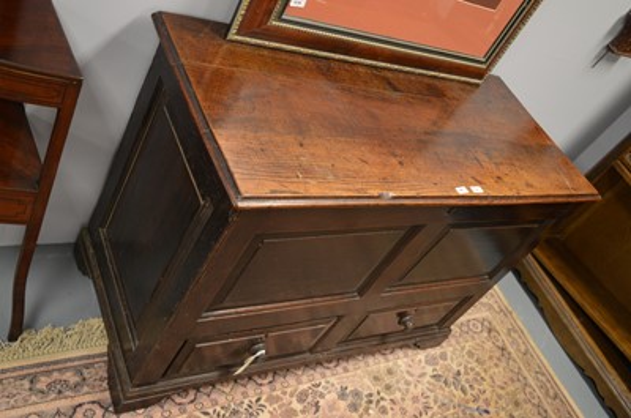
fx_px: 630
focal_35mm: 36
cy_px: 209
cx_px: 316
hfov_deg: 53.2
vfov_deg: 36.7
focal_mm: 24
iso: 560
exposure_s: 1/15
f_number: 4
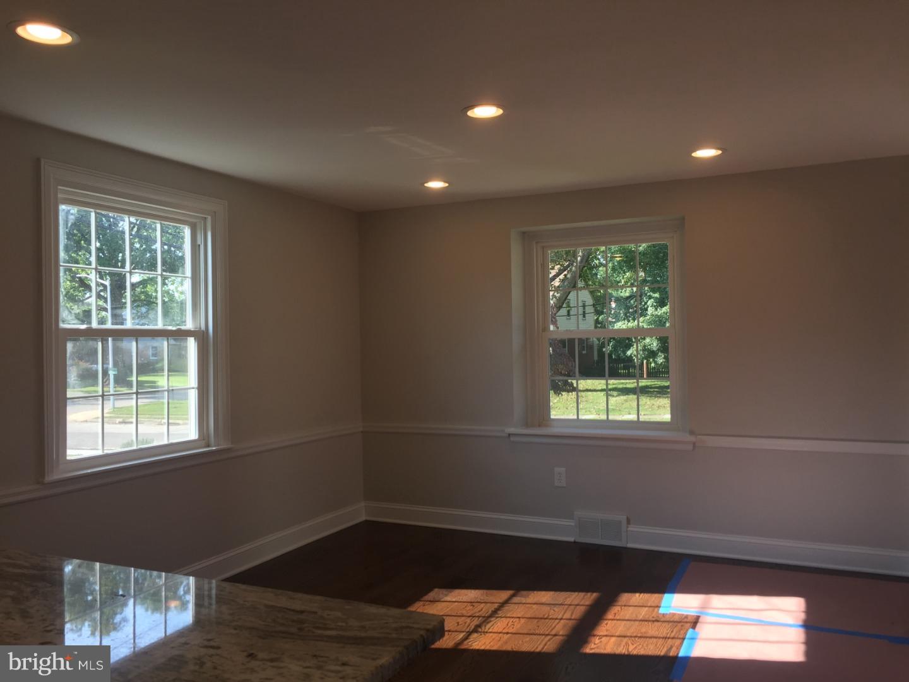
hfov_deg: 61.7
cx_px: 454
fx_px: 762
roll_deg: +0.4
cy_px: 341
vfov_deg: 48.2
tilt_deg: -0.8
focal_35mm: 29
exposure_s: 1/120
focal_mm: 4.15
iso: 32
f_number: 2.2
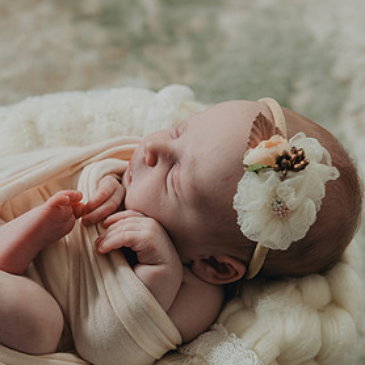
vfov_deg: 22.2
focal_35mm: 78
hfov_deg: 21.9
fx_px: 930
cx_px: 68
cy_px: 215
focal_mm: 44
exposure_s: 1/160
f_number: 3.5
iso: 1000
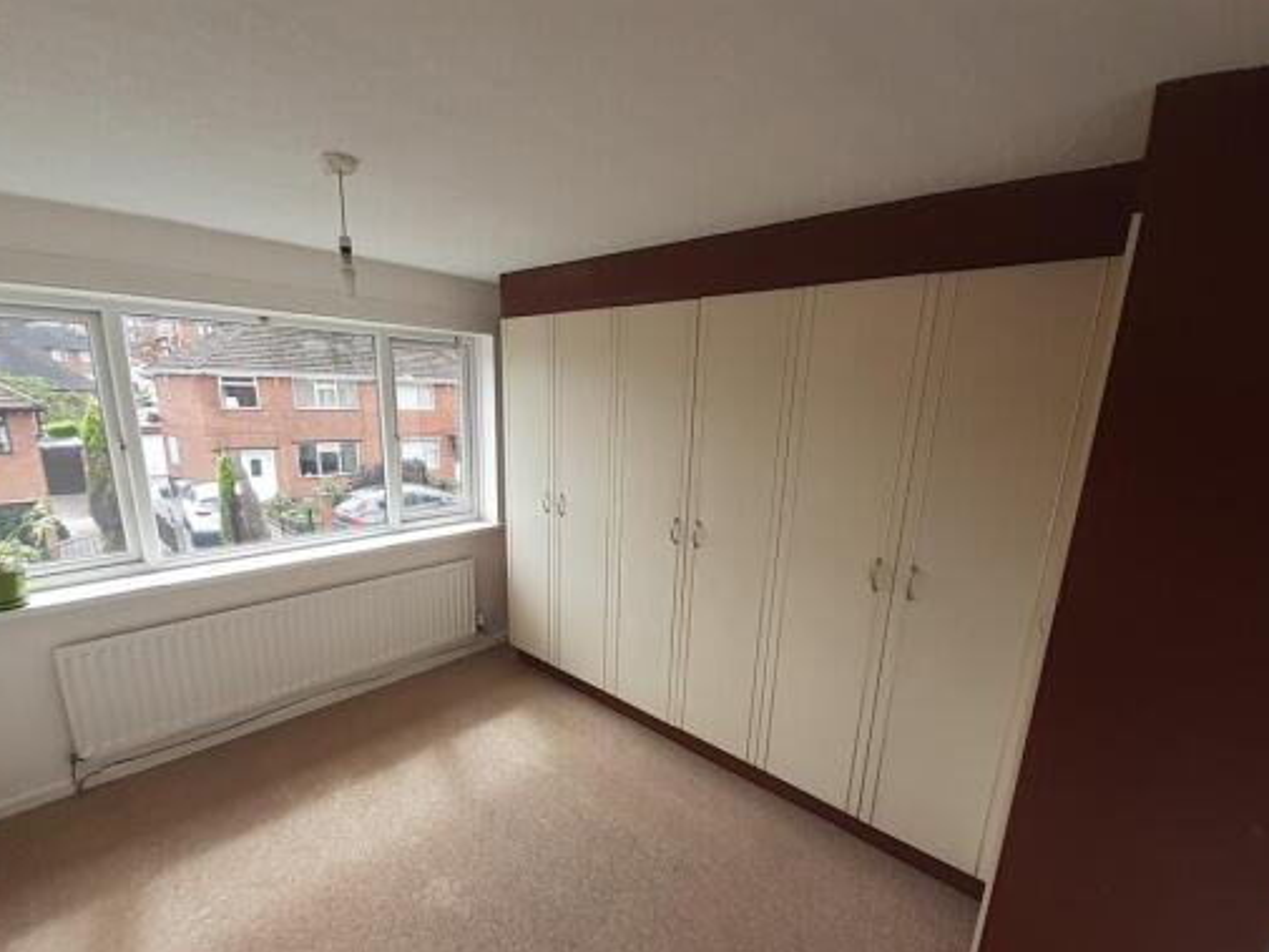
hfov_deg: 98.1
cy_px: 544
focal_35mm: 15
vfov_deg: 81.3
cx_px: 622
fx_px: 550
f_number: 2.2
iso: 40
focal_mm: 1.13
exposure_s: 1/174
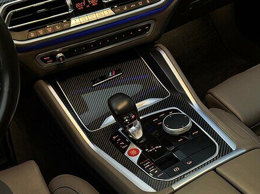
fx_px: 450
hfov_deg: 32.2
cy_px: 90
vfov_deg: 24.4
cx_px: 127
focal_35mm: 60
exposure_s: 1/19
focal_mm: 6.76
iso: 800
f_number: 1.78
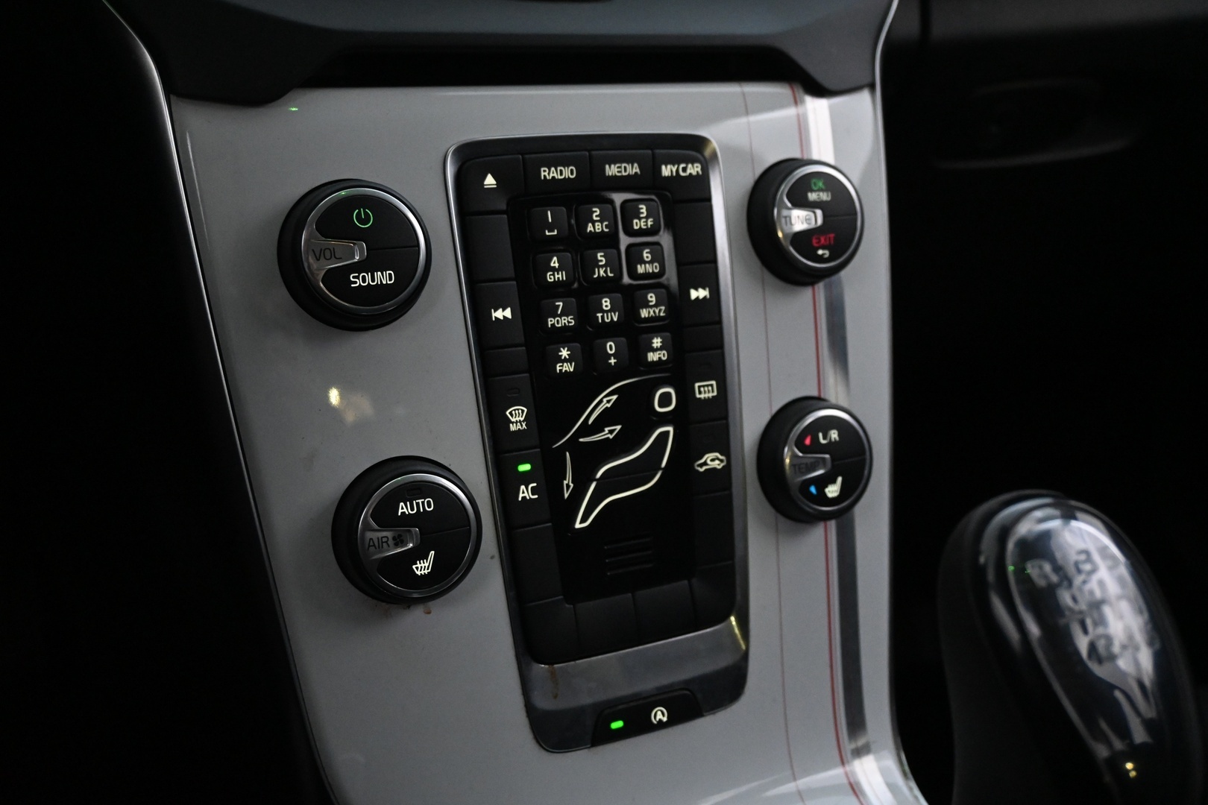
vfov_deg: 36.9
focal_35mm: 36
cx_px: 604
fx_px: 1208
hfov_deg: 53.1
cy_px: 402
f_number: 4.2
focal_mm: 24
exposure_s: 1/40
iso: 4500
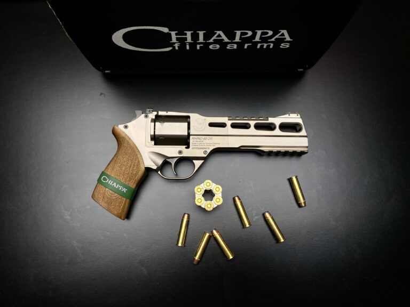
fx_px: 308
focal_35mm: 26
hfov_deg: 67.3
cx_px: 205
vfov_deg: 53.1
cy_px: 154
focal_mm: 4.25
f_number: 1.8
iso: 32
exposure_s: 1/147
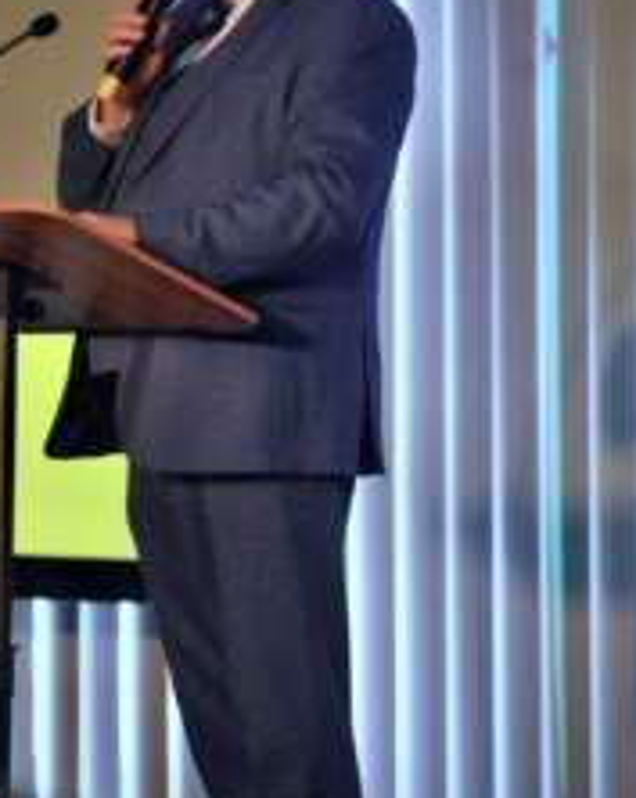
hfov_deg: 4.3
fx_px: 8394
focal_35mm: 356
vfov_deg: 5.4
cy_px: 275
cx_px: 169
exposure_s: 1/1600
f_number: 2.8
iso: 6400
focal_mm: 200
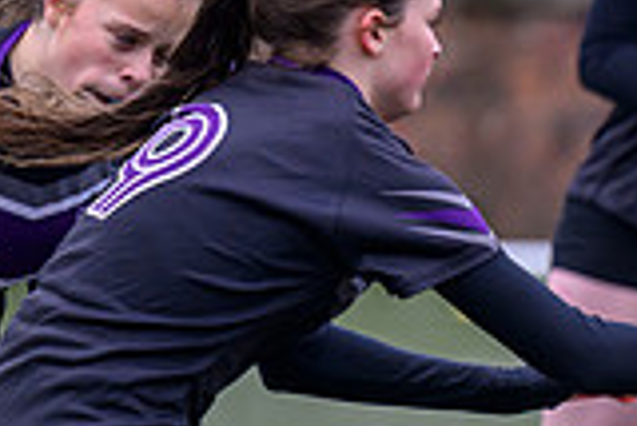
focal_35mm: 1055
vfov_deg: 1.3
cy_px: 518
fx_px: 18684
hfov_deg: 1.9
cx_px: 1300
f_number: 4
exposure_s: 1/1250
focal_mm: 250
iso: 1000
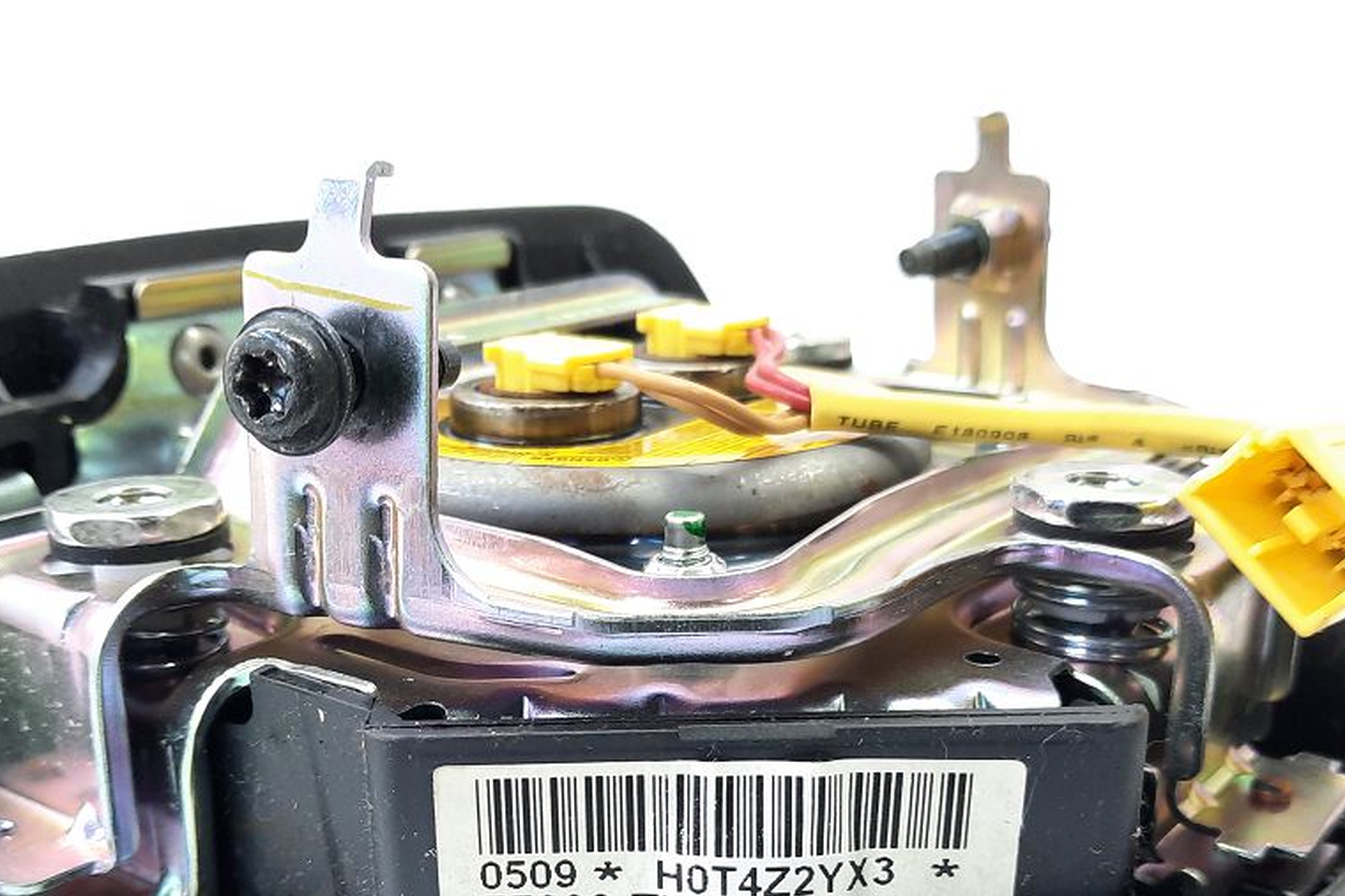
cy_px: 659
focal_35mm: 41
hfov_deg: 47.4
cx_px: 626
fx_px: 1531
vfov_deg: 32.1
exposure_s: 1/50
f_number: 2
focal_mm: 4.6
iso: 200
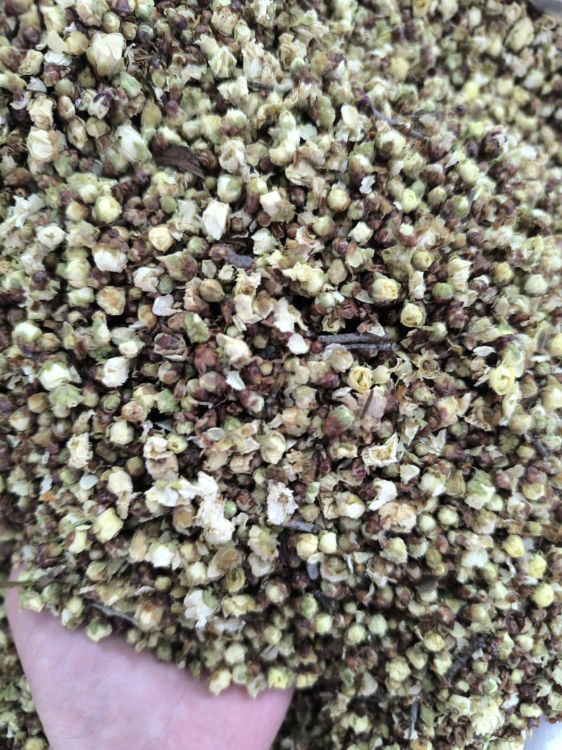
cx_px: 281
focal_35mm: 23
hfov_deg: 58.9
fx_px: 498
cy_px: 375
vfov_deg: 73.9
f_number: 1.65
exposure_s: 1/33.3
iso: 1000
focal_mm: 6.14
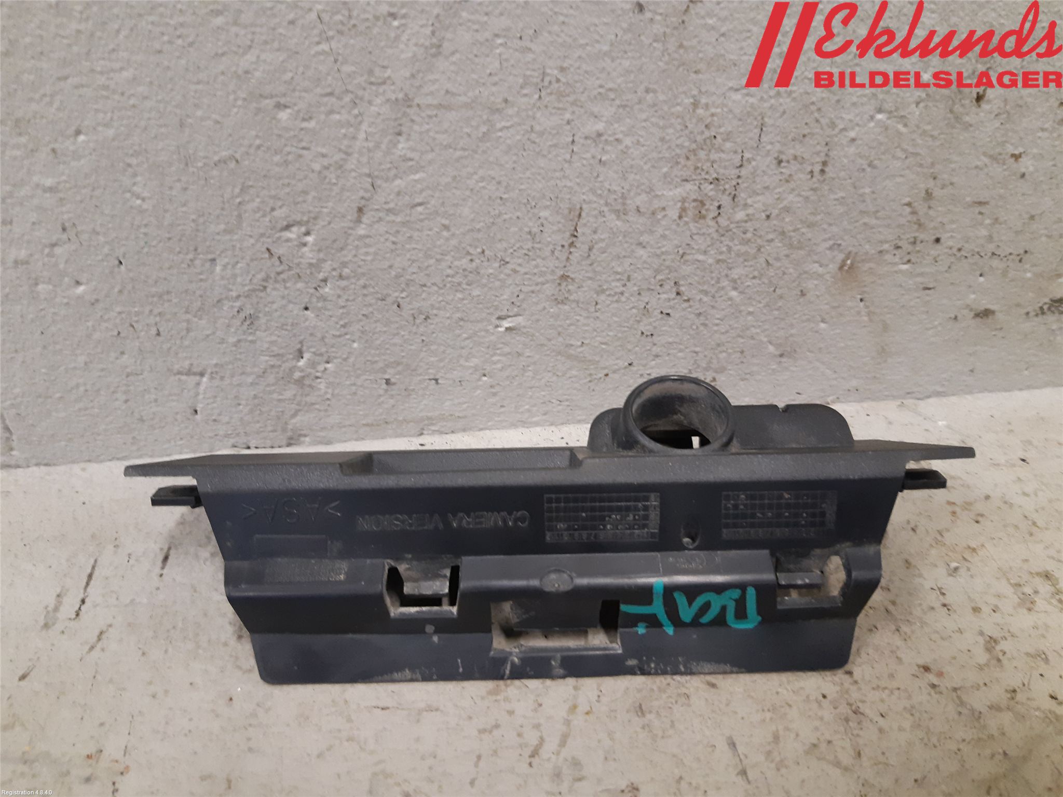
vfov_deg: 53.1
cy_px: 398
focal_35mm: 26
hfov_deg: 67.3
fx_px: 798
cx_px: 532
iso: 250
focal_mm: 3.93
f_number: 1.7
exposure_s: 1/50
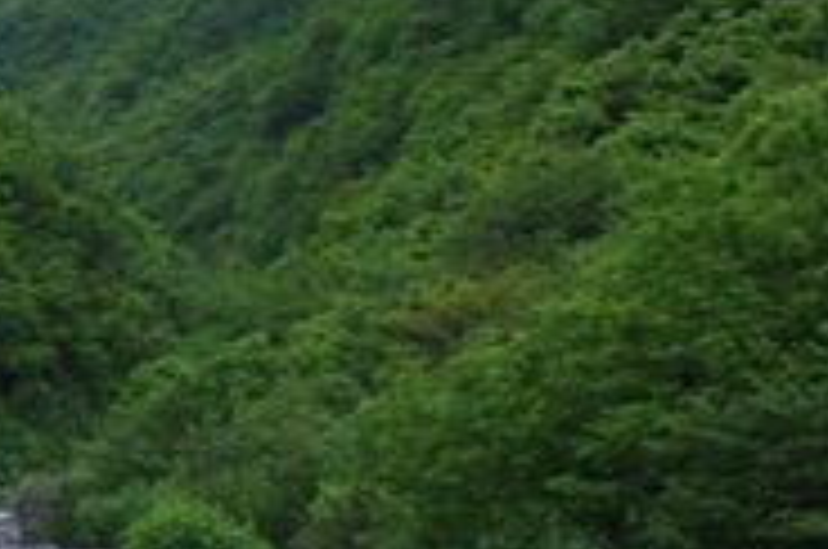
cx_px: -110
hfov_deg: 18.0
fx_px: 2503
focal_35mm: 109
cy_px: -252
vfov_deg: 12.0
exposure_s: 1/125
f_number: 4
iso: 100
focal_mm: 23.13
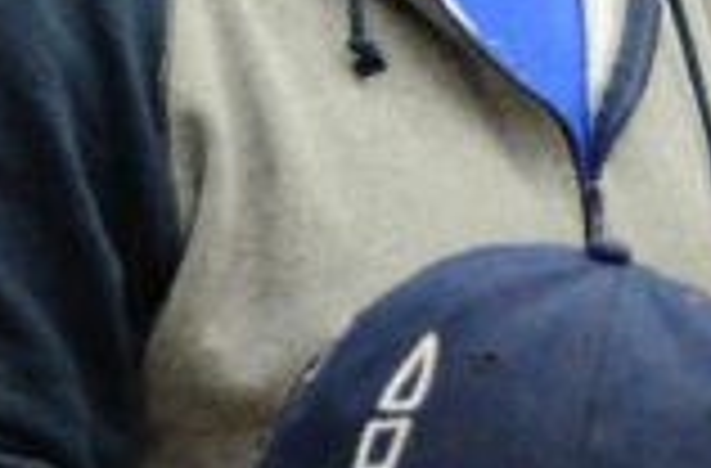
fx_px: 5552
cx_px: 752
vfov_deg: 4.8
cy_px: 526
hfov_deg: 7.3
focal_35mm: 282
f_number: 4
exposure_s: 1/100
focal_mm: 29
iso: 1250
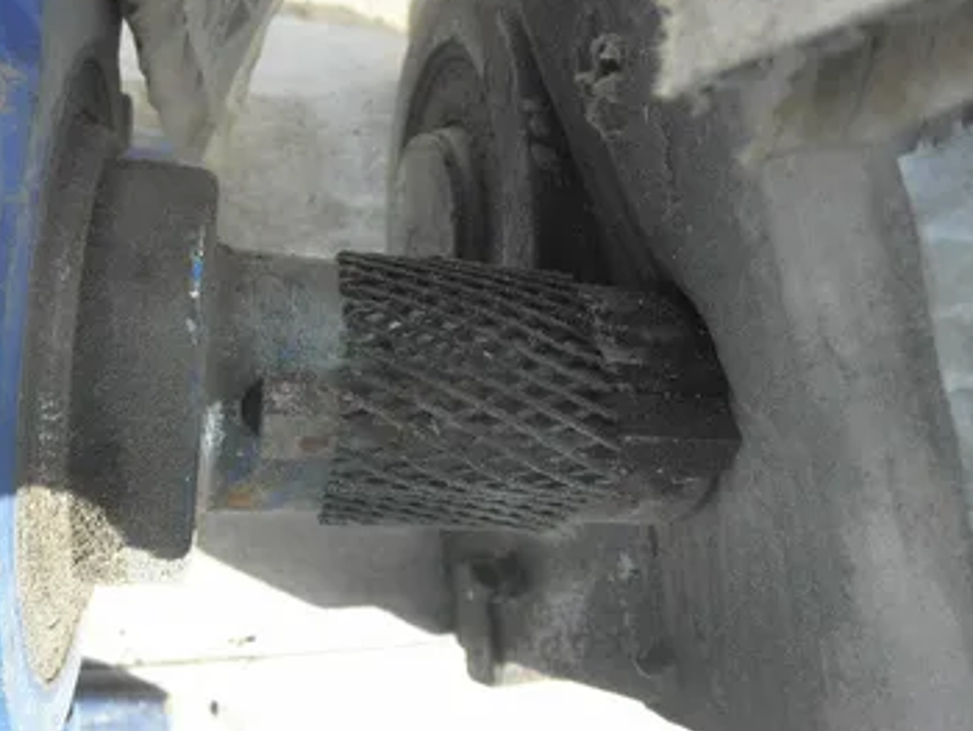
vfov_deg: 44.2
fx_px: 900
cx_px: 428
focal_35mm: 32
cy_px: 375
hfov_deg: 56.6
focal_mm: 5
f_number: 3
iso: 64
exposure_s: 1/200
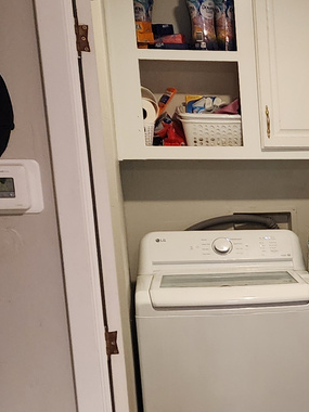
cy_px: 389
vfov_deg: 20.6
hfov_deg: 14.4
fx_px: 1107
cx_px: 519
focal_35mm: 93
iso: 400
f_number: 1.8
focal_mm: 6.4
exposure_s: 1/120
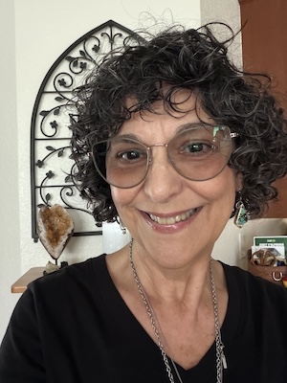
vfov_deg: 60.0
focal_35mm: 30
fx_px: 332
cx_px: 144
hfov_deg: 46.8
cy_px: 192
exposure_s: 1/26
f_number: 1.9
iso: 640
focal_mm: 2.71
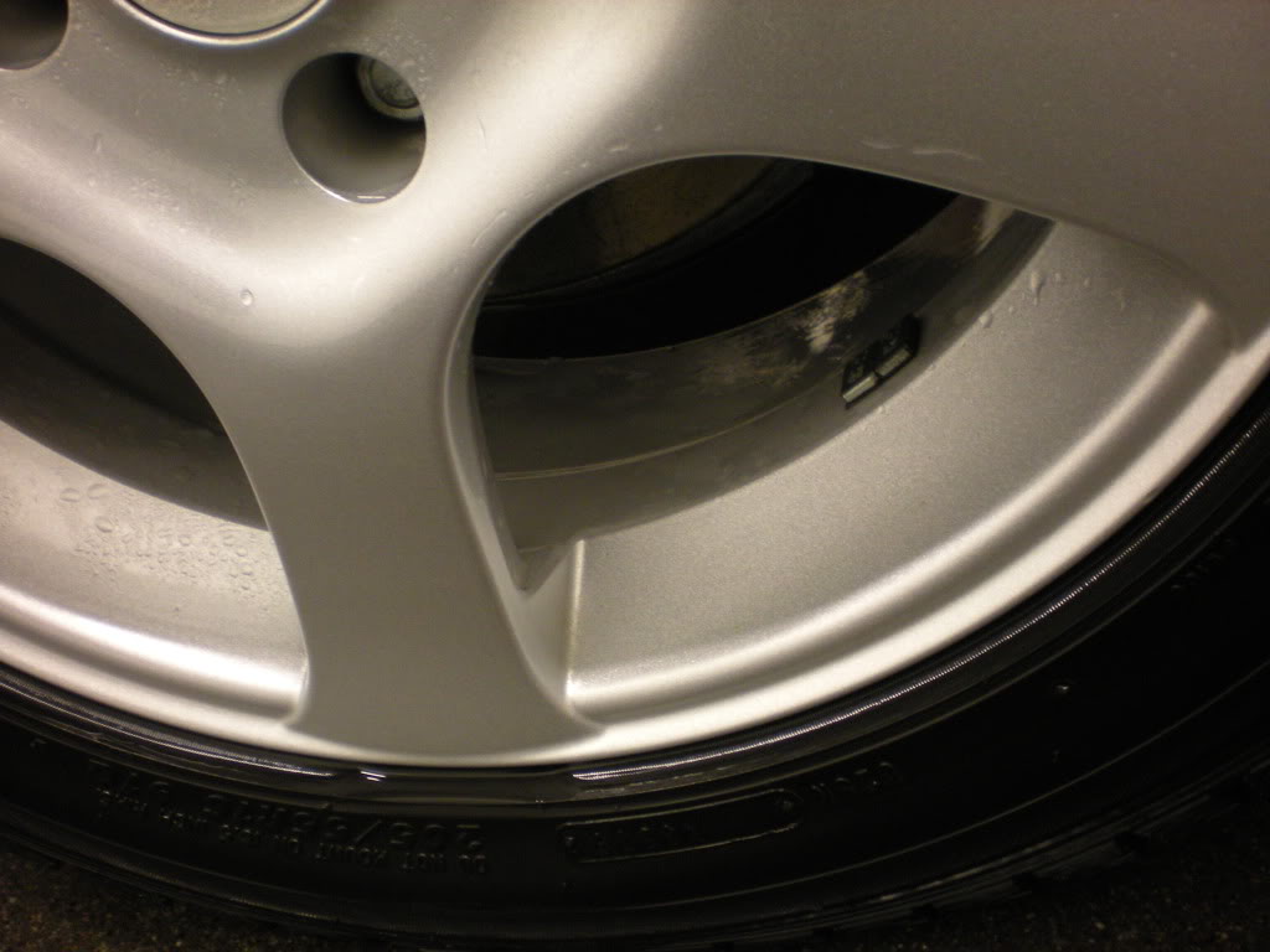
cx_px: 635
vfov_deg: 37.7
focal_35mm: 38
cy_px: 476
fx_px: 1394
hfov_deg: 49.0
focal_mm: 6.3
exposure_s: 1/7.9
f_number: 3.1
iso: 217
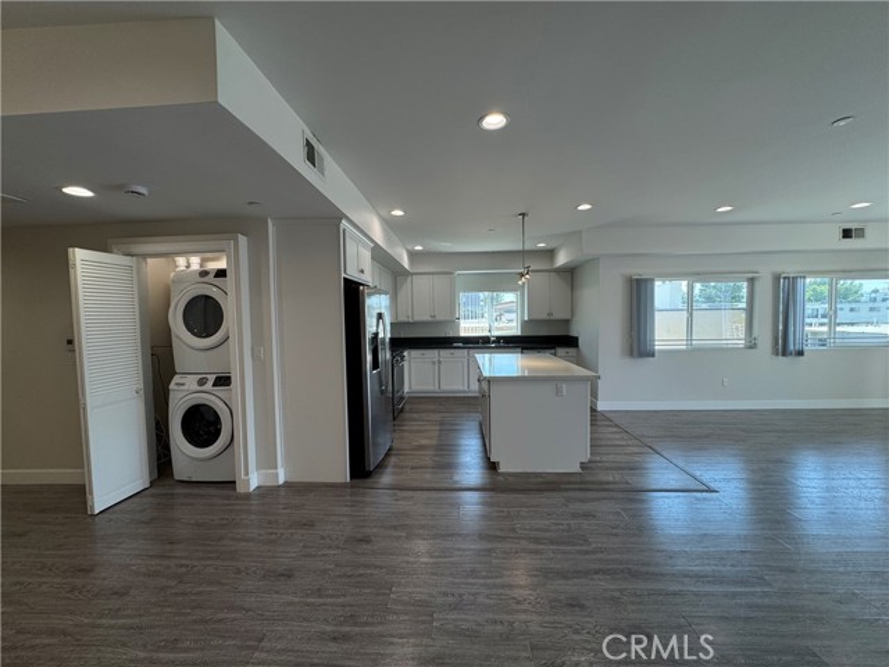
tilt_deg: -2.4
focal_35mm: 14
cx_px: 444
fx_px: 360
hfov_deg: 102.1
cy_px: 334
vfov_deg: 85.7
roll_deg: +1.0
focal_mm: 2.22
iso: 64
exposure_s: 1/120
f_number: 2.2
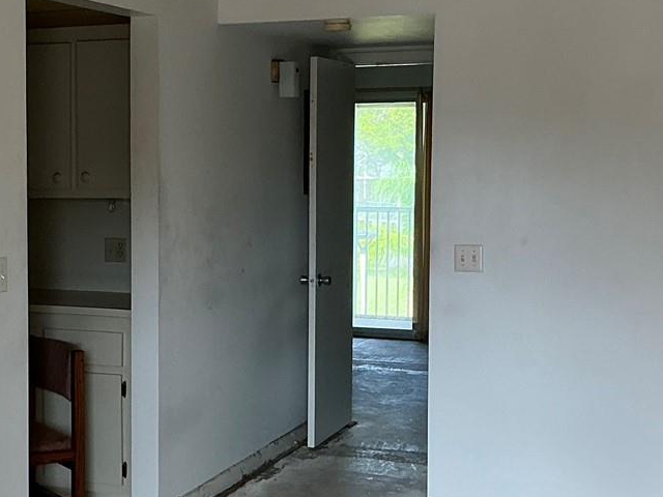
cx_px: 113
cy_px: 259
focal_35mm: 70
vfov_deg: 21.0
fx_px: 1341
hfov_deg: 27.1
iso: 64
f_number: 1.8
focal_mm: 3
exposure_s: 1/120
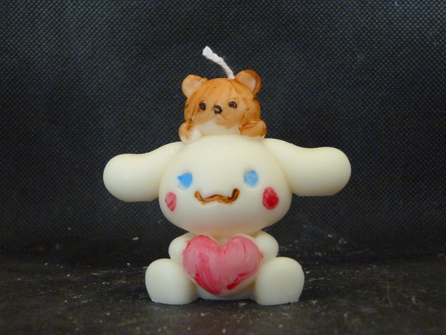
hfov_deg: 38.2
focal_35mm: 50
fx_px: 644
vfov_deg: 29.1
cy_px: 168
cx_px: 223
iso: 800
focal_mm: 9
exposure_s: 1/15
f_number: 3.2
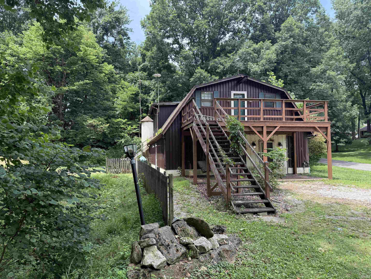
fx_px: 257
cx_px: 186
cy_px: 140
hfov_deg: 71.6
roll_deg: +0.6
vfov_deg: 56.8
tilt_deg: +4.4
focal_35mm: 24
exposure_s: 1/813
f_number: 1.78
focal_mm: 6.76
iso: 100
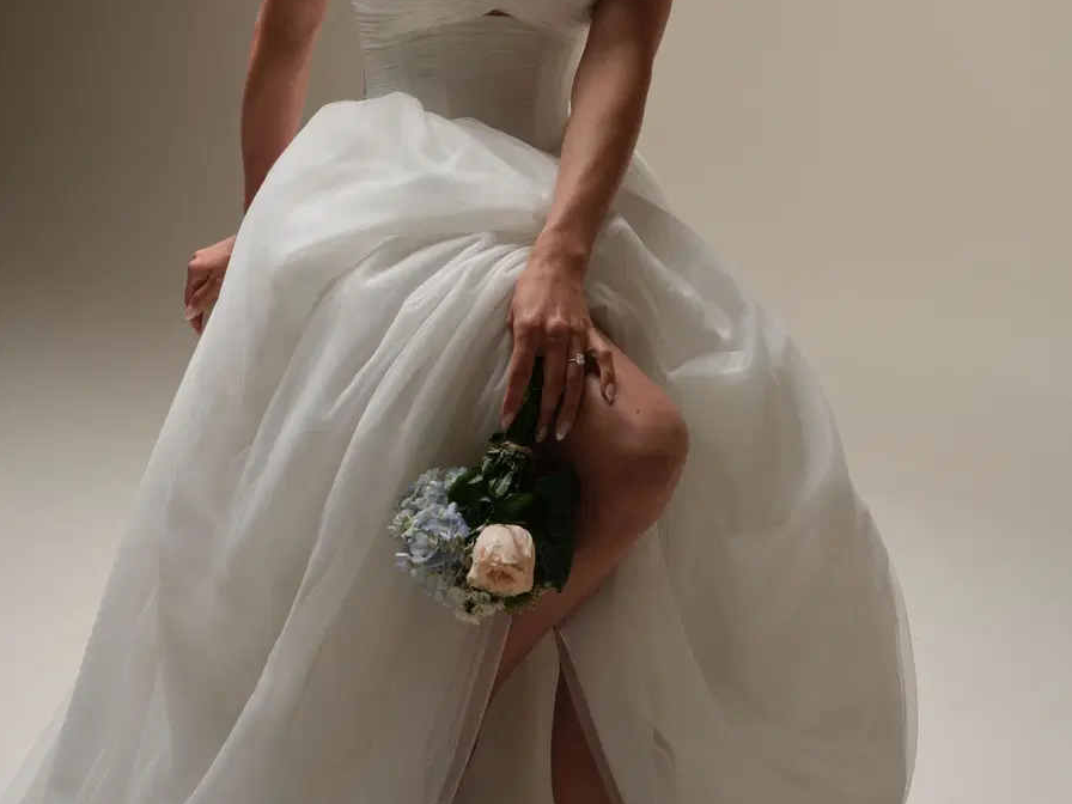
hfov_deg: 29.0
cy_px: 136
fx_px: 2075
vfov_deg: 21.6
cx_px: 535
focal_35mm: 67
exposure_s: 1/125
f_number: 10
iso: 800
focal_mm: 63.7
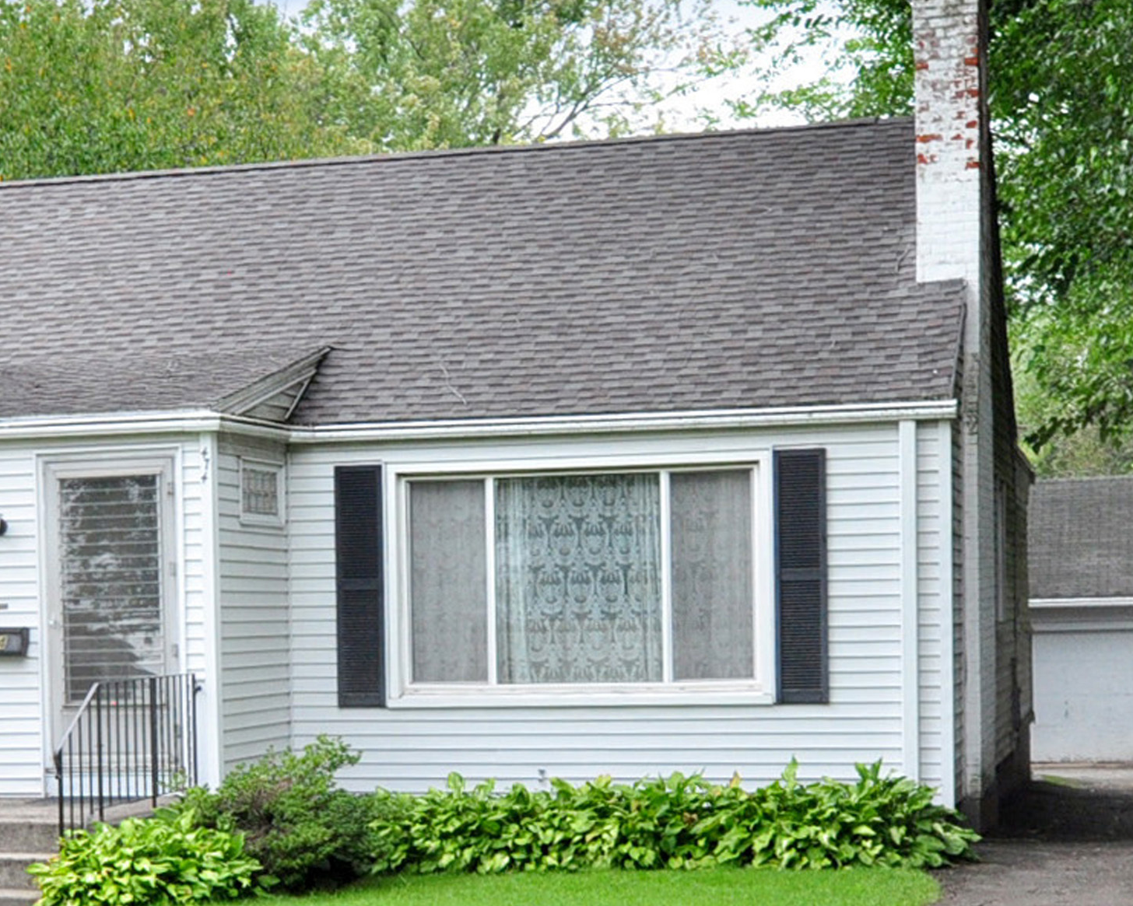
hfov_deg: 32.9
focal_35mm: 56
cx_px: 283
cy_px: 535
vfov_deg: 27.1
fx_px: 1878
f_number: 8
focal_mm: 20
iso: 800
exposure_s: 1/200
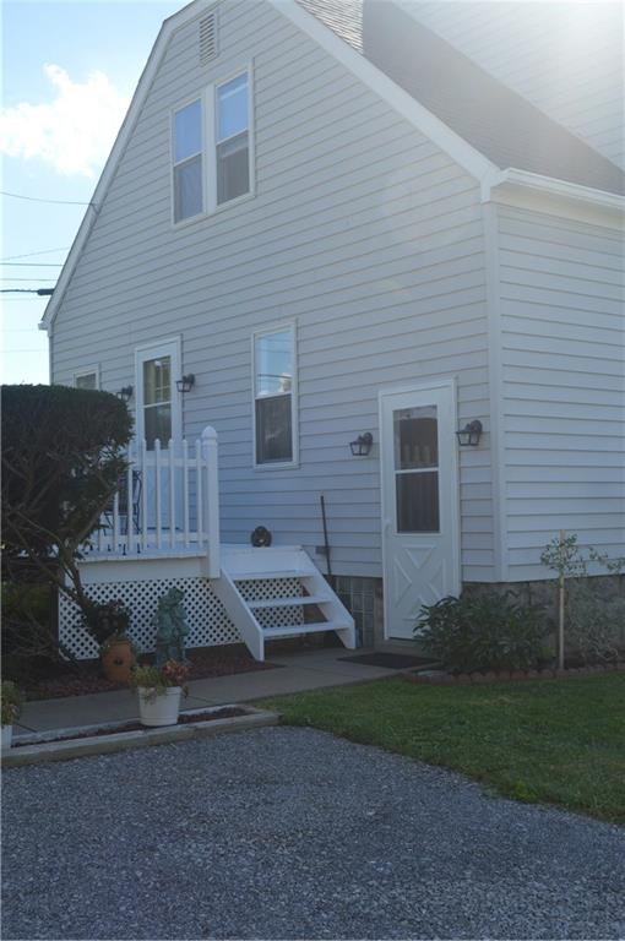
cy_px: 470
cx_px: 312
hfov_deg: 29.8
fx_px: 1175
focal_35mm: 45
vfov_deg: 43.7
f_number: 7.1
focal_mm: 30
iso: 100
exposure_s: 1/200
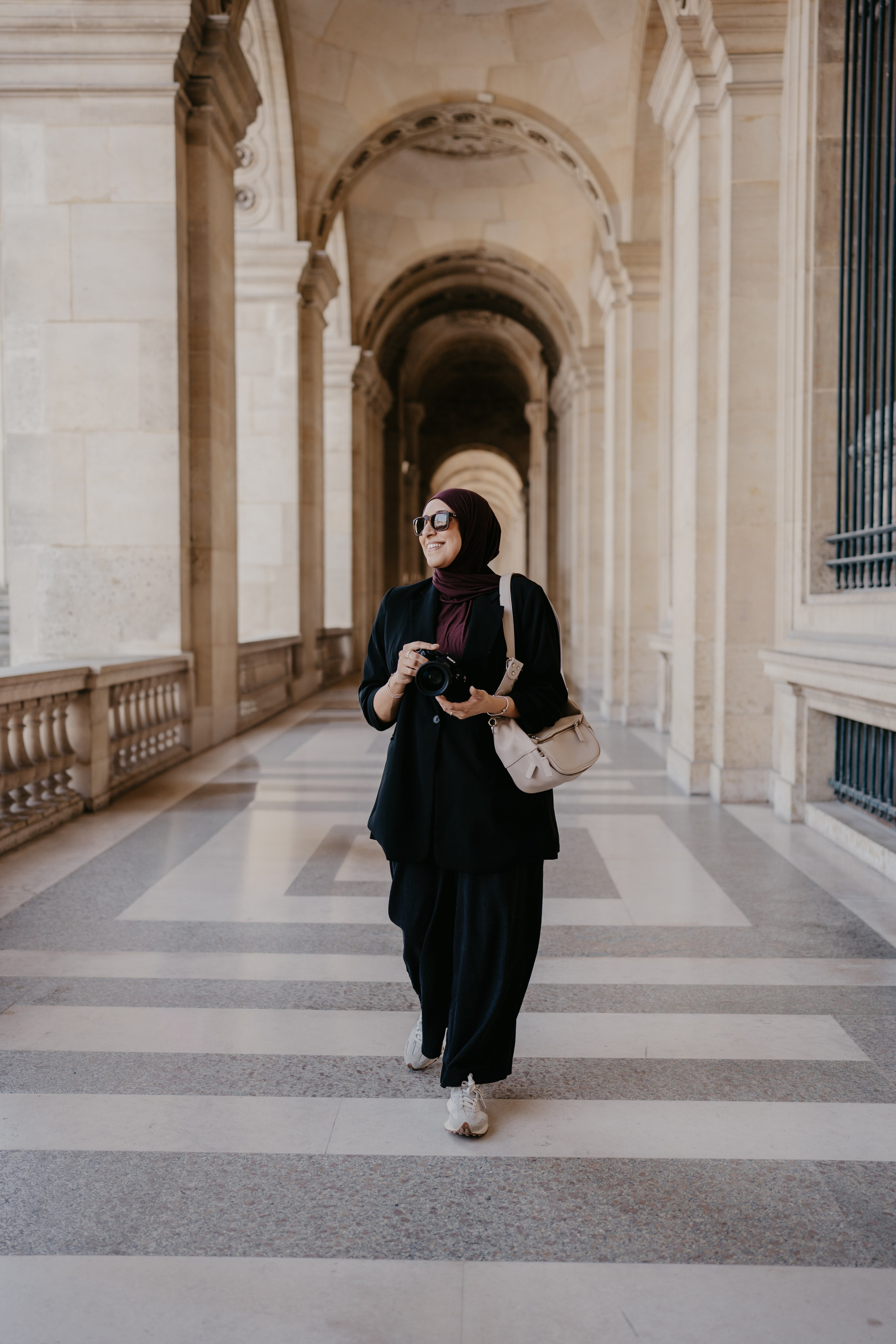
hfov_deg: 37.9
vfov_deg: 54.4
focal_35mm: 35
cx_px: 448
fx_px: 1307
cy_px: 672
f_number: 1.8
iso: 100
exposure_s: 1/320
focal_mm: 35
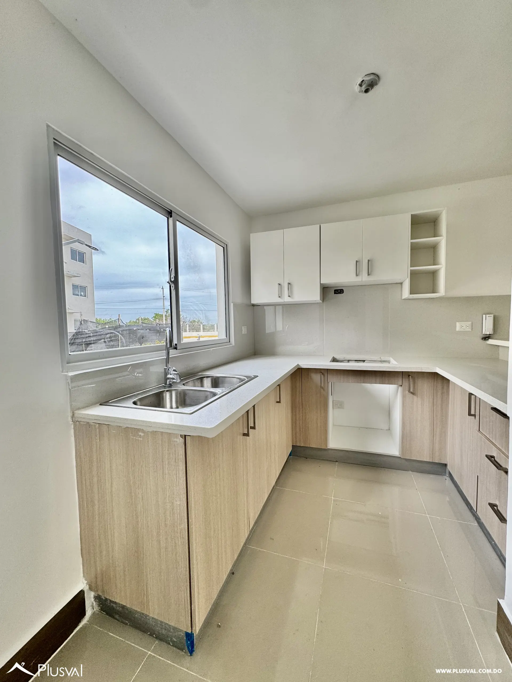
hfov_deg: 85.7
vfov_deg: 102.1
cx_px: 256
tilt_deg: -3.7
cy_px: 341
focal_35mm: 14
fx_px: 276
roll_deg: +1.7
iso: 64
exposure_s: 1/99
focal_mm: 2.22
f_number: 2.2
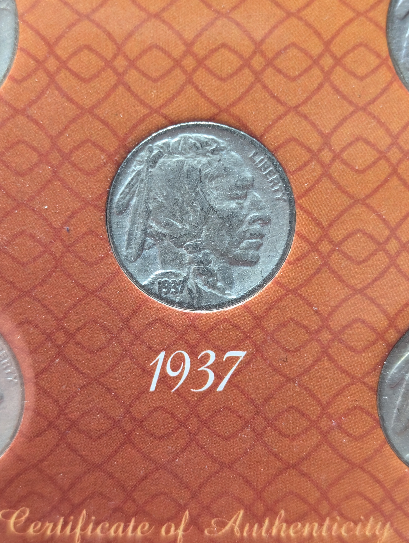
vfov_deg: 38.9
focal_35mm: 49
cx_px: 204
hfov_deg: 29.7
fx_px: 770
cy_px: 272
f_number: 1.68
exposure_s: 1/154
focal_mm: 6.9
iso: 427
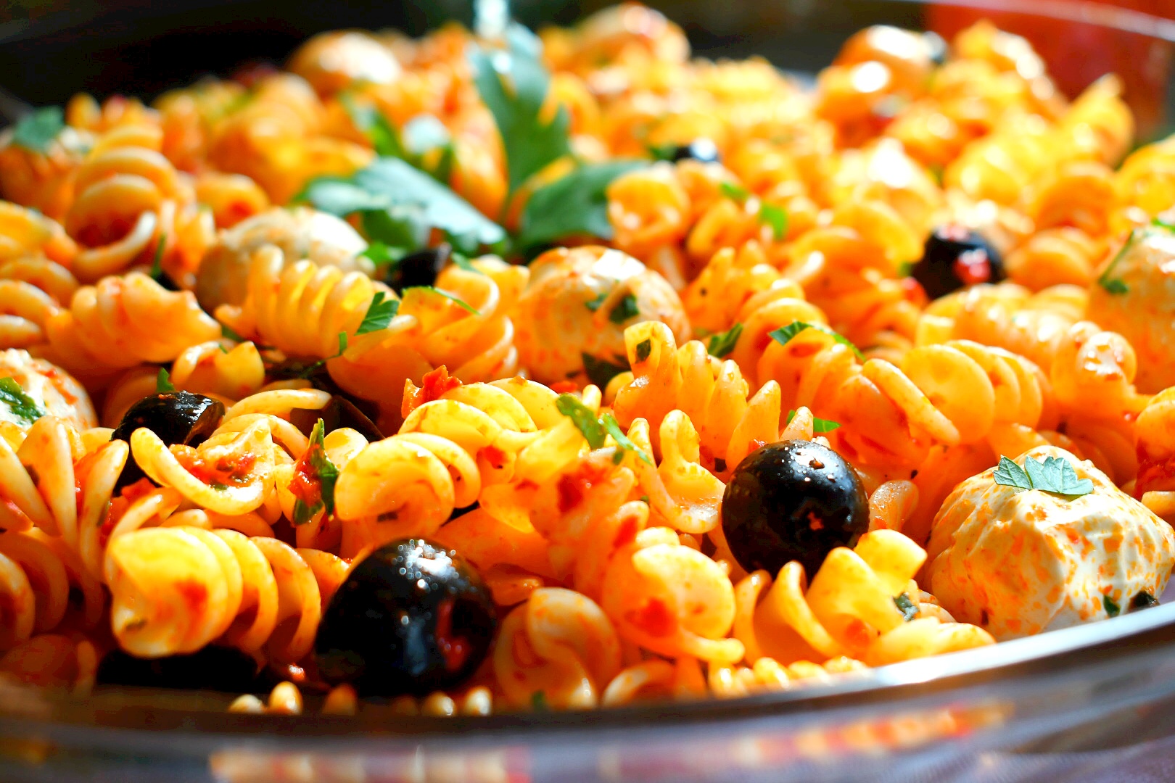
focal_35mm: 51
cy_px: 392
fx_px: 1664
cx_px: 588
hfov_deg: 38.9
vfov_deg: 26.5
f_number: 5.6
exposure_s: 1/60
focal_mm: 34
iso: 450
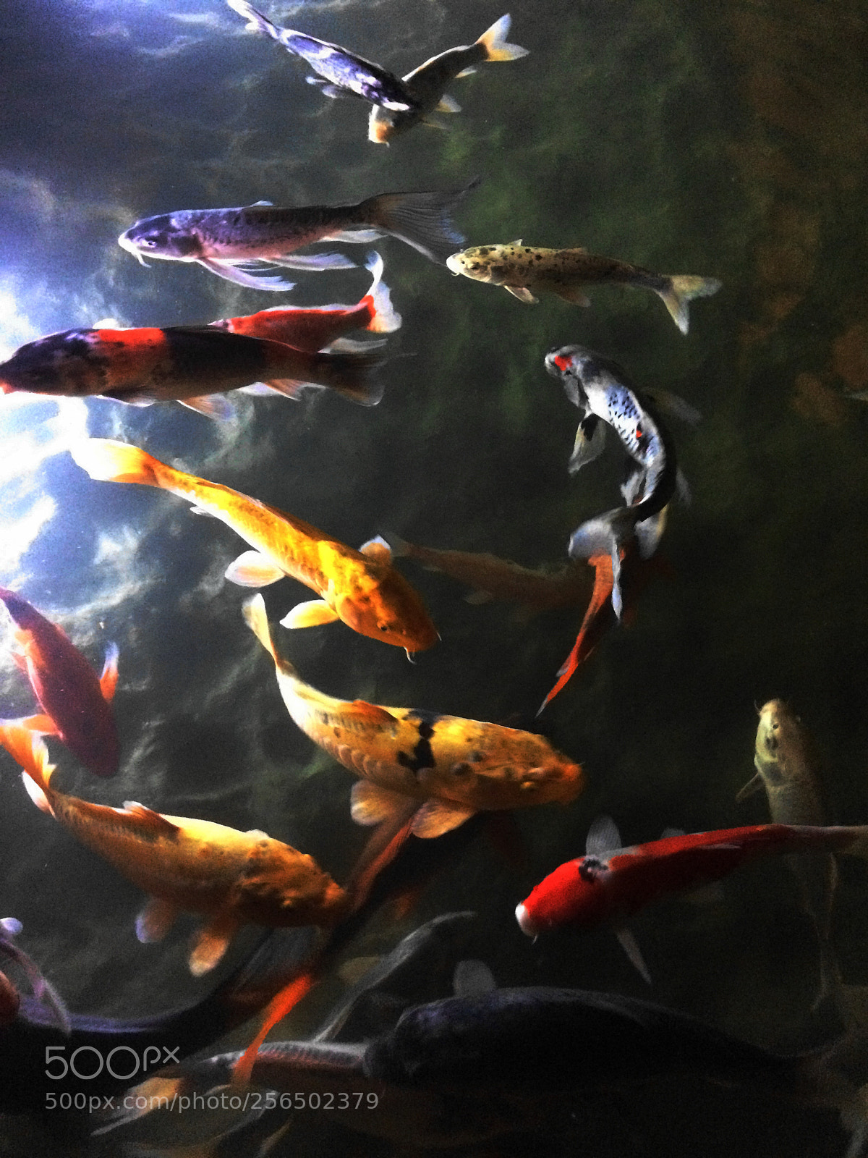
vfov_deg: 61.7
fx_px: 970
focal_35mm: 29
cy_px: 579
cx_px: 434
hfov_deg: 48.2
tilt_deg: -55.3
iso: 500
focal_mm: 4.15
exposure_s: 1/15
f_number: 2.2
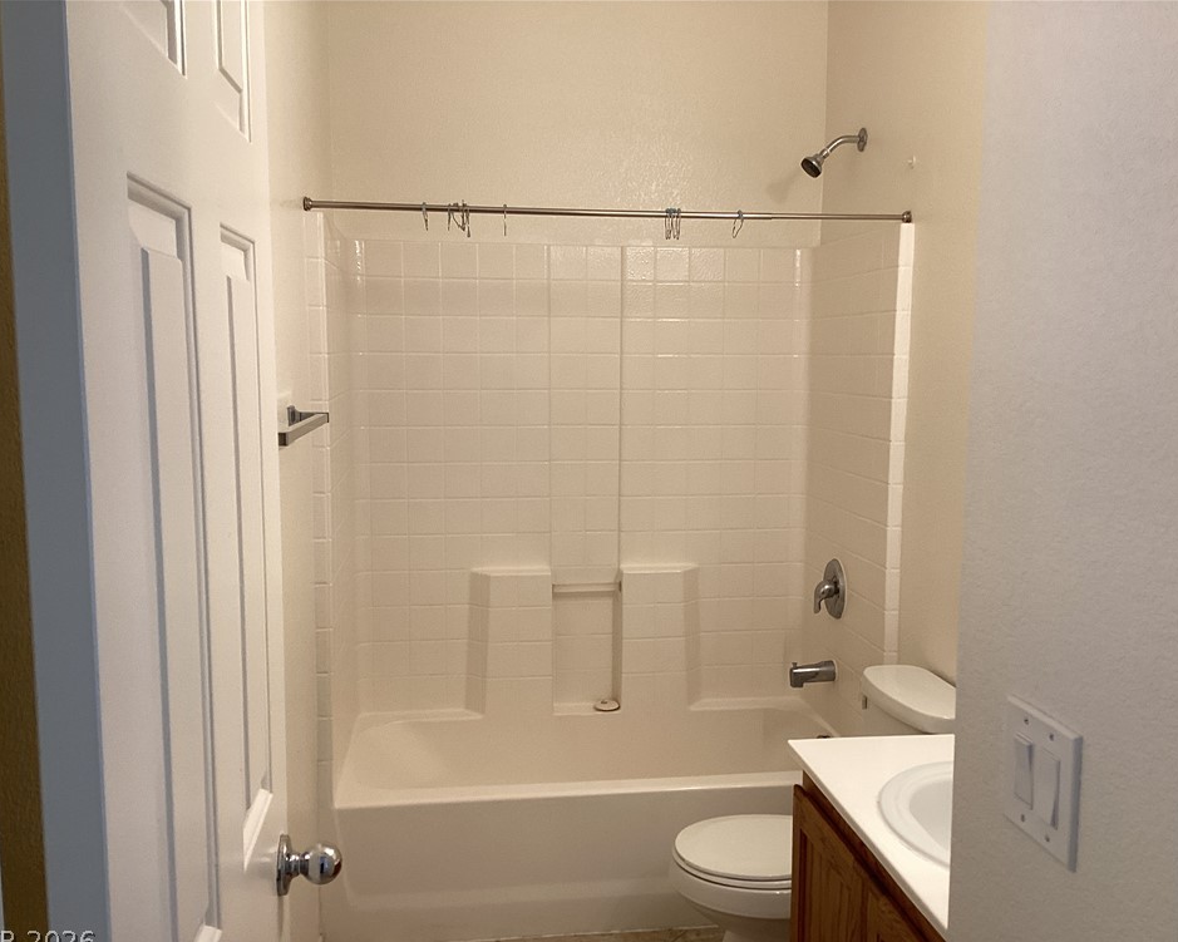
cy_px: 480
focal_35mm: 33
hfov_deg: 54.2
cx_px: 601
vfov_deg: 44.5
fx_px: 1150
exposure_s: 1/50
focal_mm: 3.3
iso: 64
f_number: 2.4
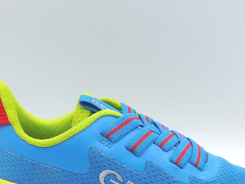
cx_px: 125
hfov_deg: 23.6
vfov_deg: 17.6
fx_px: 587
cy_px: 148
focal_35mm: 83
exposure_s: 1/200
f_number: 4.5
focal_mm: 4.8
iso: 100
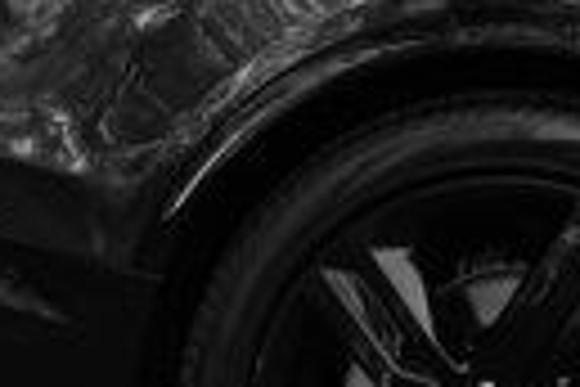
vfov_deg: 5.7
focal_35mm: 239
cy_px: 83
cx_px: 49
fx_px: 3850
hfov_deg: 8.6
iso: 640
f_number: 5
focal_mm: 48
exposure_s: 1/400
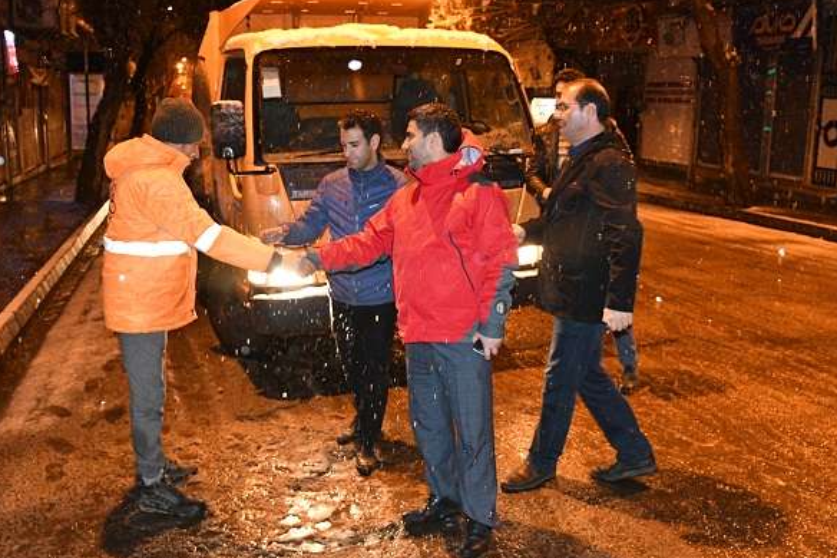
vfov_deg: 35.9
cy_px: 281
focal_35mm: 37
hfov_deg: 51.9
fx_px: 860
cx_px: 421
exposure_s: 1/80
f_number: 4
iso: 5000
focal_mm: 18
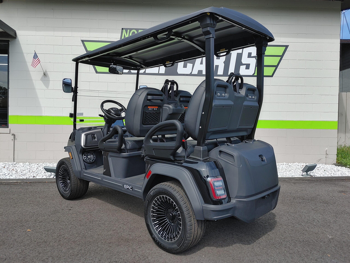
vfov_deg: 53.1
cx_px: 175
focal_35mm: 26
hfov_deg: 67.3
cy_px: 132
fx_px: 263
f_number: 1.8
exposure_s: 1/1408
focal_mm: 4.81
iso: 50
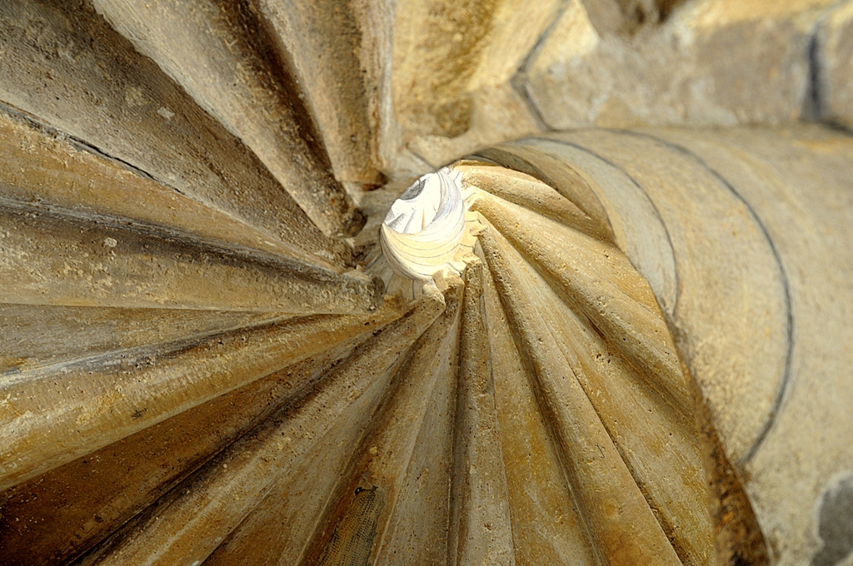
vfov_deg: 31.8
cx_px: 426
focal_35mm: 42
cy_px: 283
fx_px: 994
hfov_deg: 46.5
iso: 400
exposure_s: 1/8
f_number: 8
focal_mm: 28
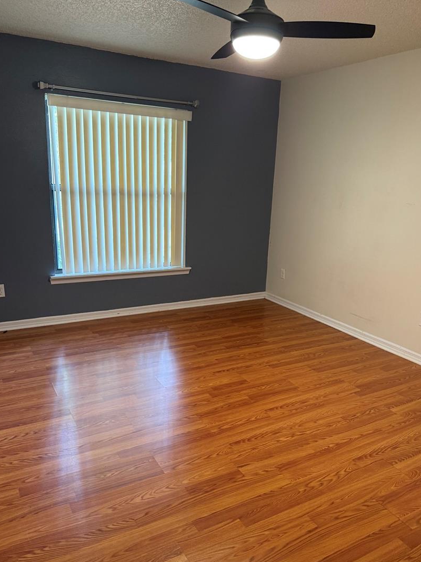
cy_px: 289
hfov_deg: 51.3
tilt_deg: -14.6
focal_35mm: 27
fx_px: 438
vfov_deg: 65.3
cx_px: 223
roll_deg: -3.2
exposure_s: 1/60
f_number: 1.78
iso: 250
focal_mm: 6.76
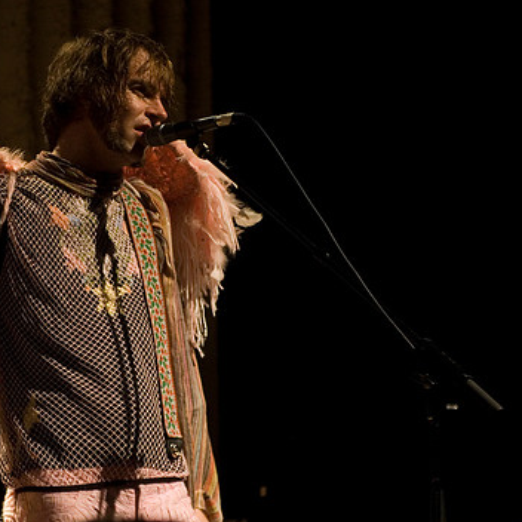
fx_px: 2508
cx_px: 135
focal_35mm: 147
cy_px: 270
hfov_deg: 11.9
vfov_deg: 11.9
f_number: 2.8
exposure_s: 1/60
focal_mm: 70
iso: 800
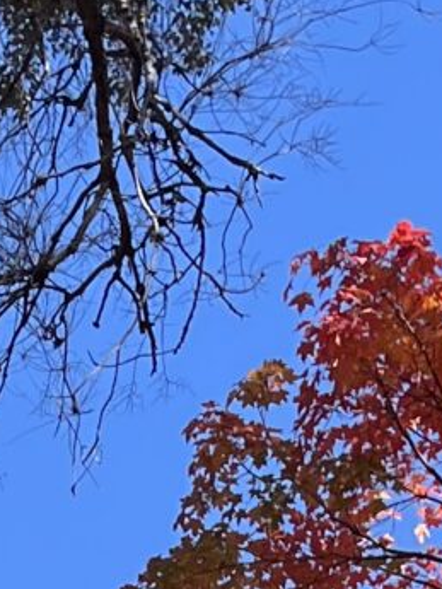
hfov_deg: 7.4
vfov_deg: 9.1
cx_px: -408
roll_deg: +2.8
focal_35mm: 193
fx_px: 3284
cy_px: 1492
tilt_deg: +24.2
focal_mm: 5.1
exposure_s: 1/804
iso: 50
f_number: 1.6
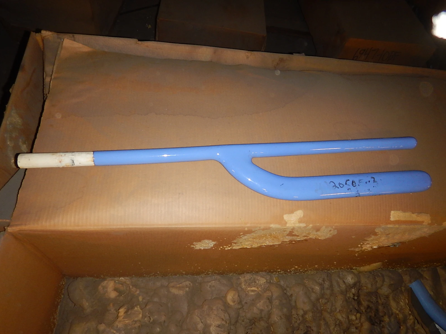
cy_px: 167
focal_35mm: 24
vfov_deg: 56.8
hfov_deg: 71.6
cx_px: 223
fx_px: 309
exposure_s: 1/30
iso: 200
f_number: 2.8
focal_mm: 4.3
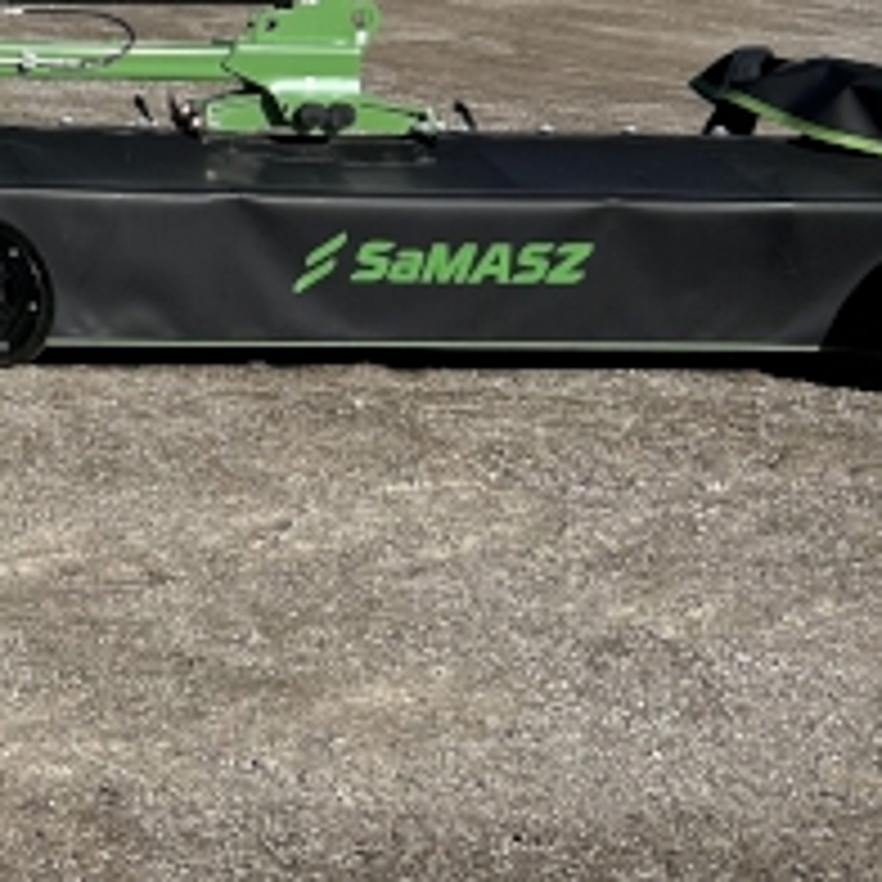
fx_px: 2710
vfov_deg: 18.3
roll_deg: +0.7
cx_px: -724
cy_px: 194
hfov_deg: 15.7
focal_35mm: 94
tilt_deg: -8.3
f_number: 1.5
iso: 50
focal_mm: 5.7
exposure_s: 1/7463
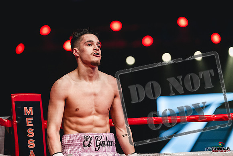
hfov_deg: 13.7
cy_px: 78
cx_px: 116
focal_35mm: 150
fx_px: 971
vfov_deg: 9.2
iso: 4000
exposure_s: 1/1000
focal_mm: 150
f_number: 2.5
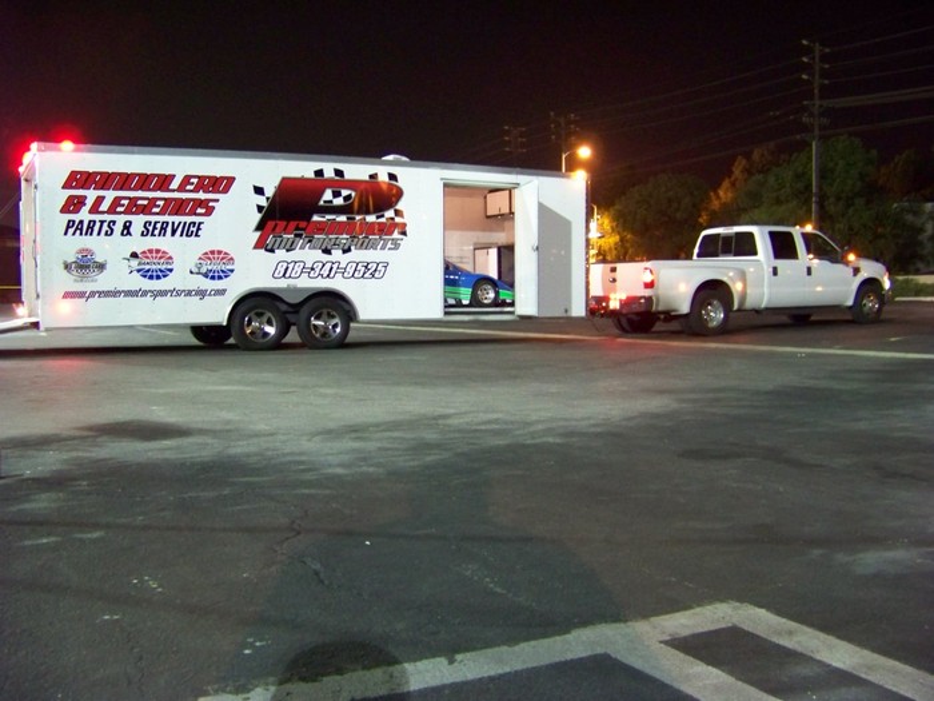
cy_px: 350
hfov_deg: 51.4
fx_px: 971
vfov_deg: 39.7
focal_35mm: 36
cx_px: 467
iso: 400
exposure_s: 1/2
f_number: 2.8
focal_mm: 5.85
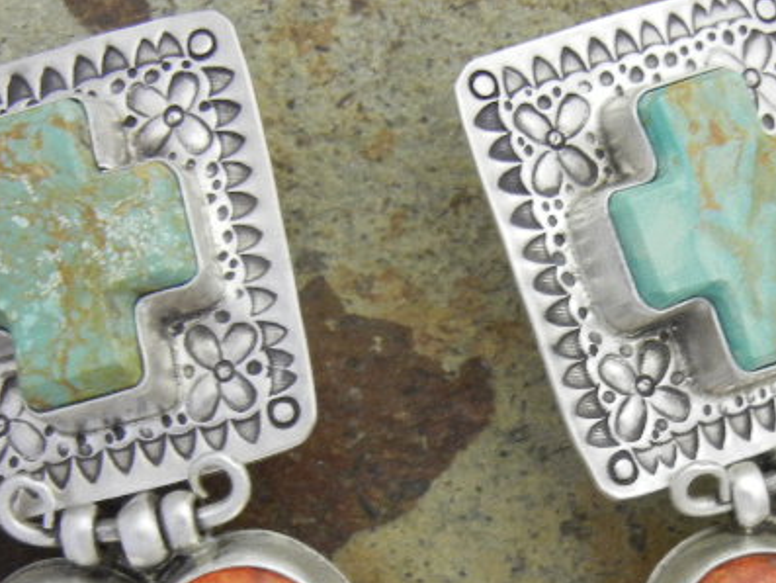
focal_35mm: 134
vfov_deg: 11.0
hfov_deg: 14.7
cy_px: 495
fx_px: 3005
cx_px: 543
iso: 200
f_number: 3.9
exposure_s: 1/1.6
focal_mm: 9.3
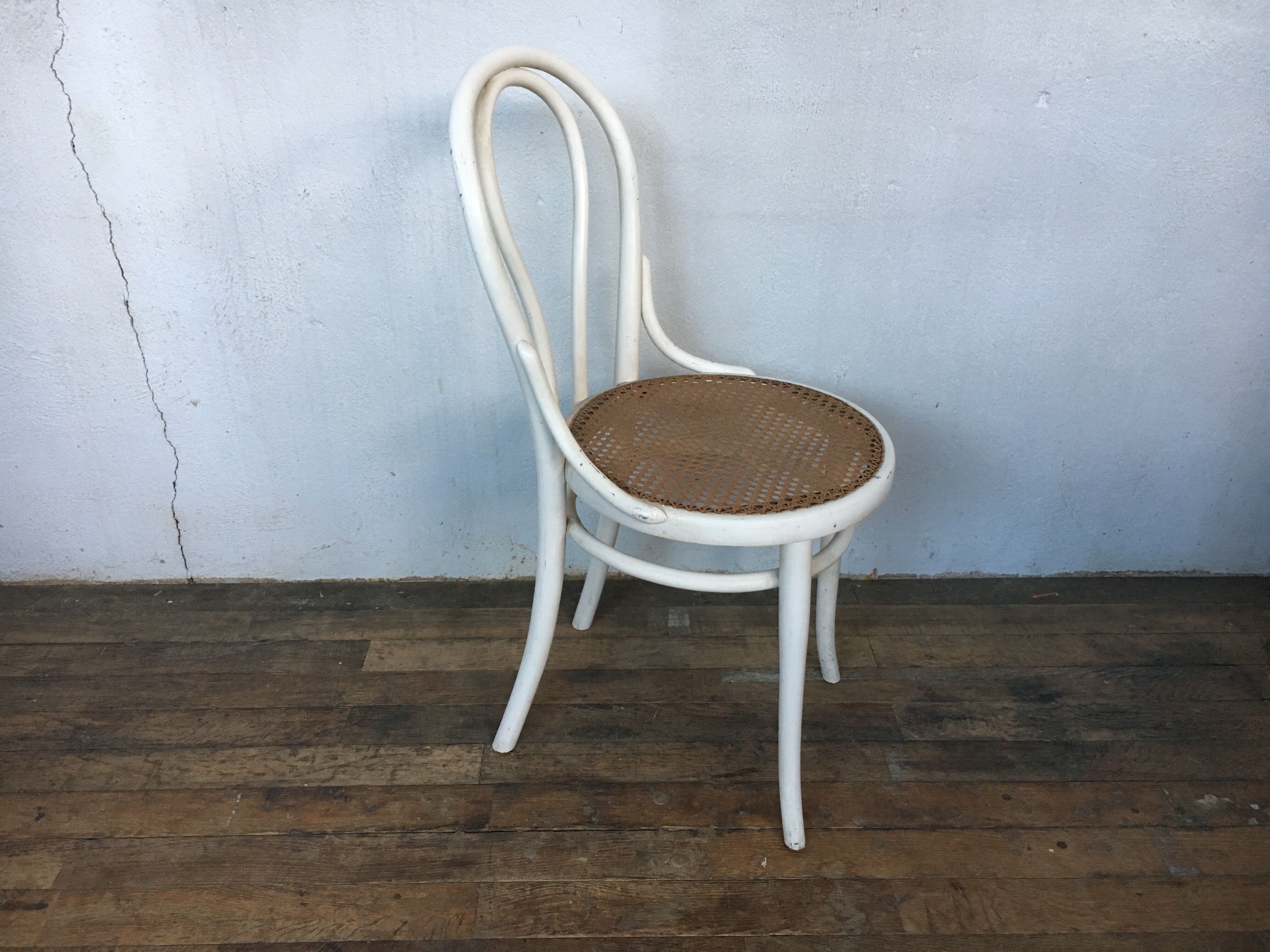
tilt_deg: -30.2
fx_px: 1064
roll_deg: -1.1
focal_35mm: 29
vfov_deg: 48.2
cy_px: 476
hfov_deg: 61.7
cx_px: 635
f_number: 2.2
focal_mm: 4.15
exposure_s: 1/33
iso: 160
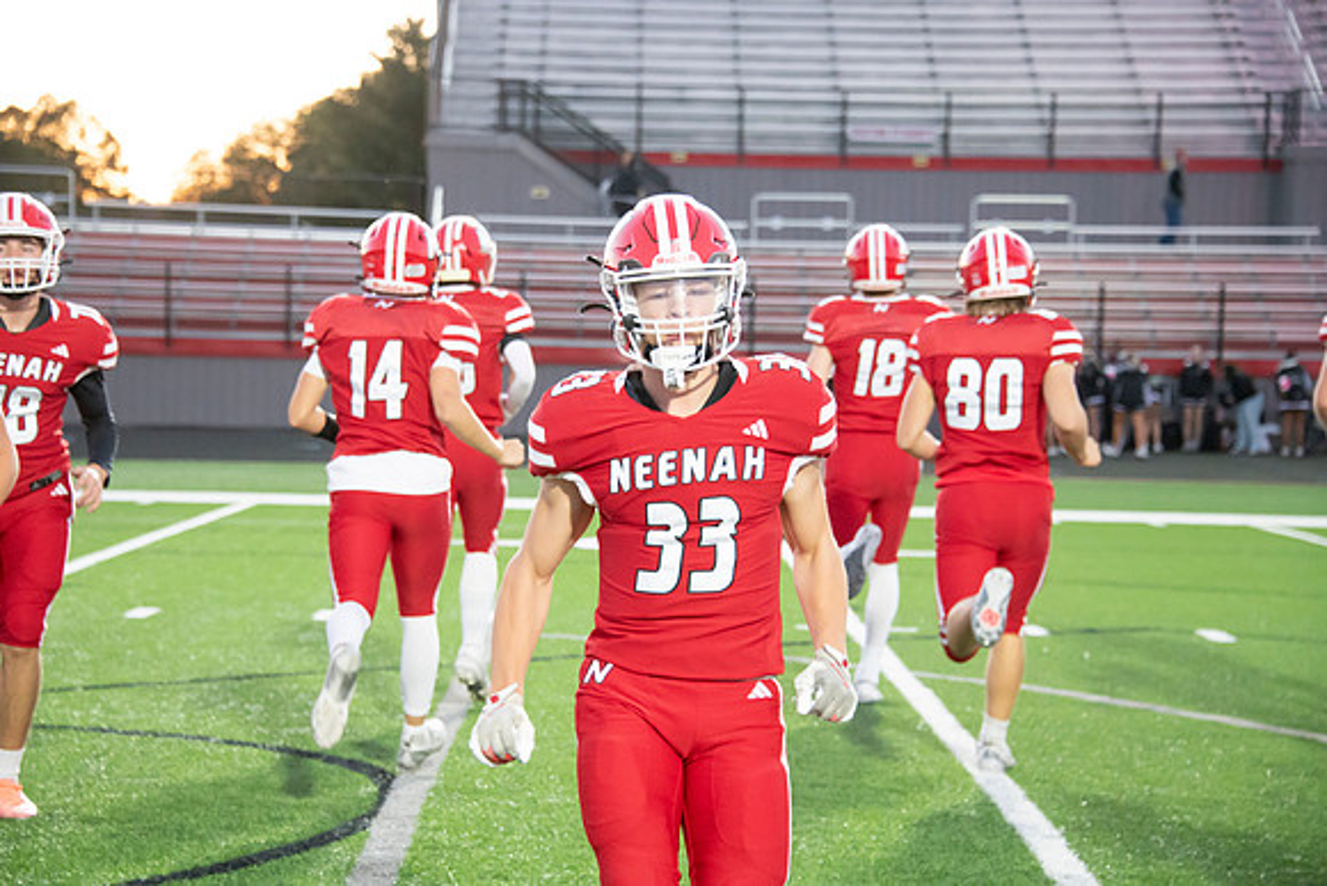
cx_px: 664
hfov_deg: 19.5
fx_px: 3871
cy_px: 443
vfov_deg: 13.0
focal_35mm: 105
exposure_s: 1/320
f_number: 5.6
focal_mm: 105
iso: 8000
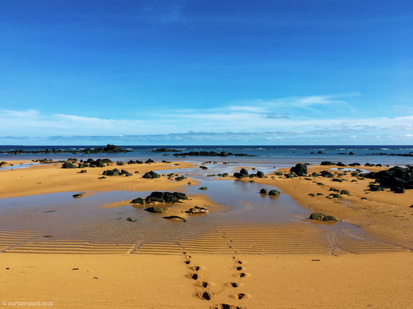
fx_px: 346
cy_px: 154
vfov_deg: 48.2
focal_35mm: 29
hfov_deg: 61.7
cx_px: 206
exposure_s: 1/2100
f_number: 2.2
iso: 25
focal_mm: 4.15
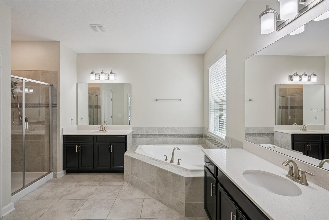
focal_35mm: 16
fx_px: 146
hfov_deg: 96.7
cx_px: 164
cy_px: 110
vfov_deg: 73.8
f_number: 10
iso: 400
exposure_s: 1/50
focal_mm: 16
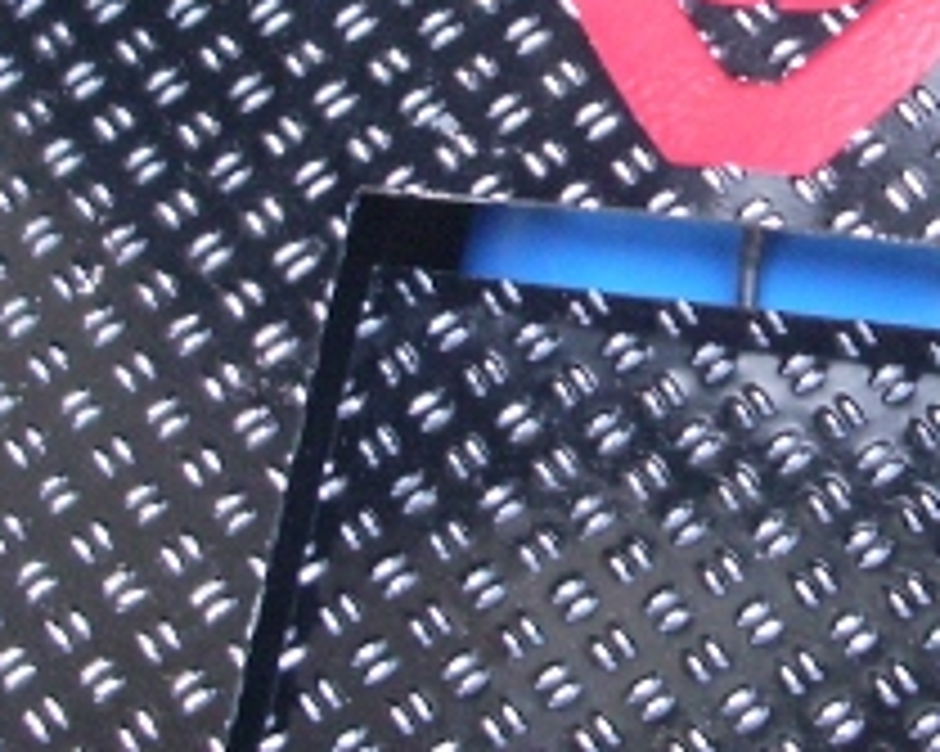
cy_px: 158
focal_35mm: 131
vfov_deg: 11.7
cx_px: 877
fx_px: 3643
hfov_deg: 14.5
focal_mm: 5.8
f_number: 2.6
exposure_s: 1/25
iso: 200
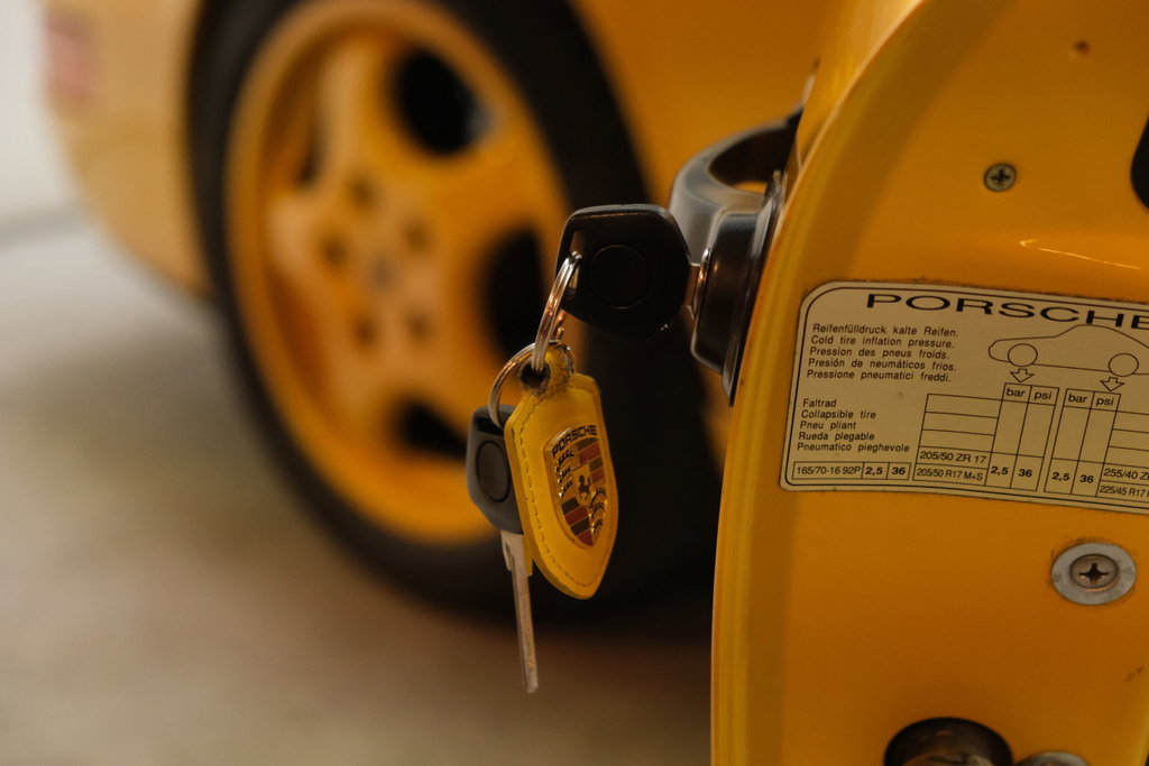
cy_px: 383
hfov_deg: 27.7
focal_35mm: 73
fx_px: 2330
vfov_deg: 18.7
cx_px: 574
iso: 3200
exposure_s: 1/200
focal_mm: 48.4
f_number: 4
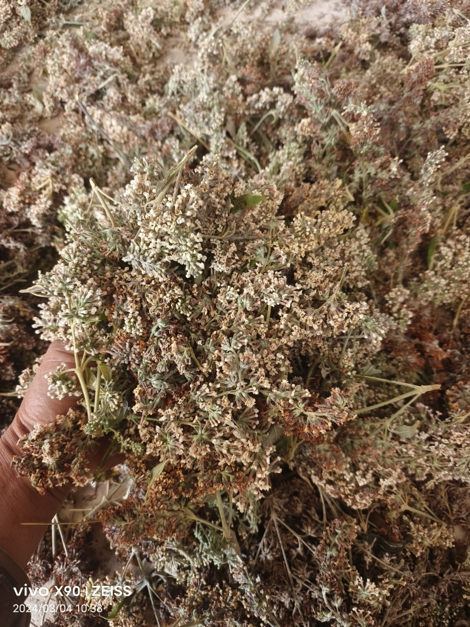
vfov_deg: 73.9
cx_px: 235
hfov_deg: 58.9
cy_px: 314
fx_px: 416
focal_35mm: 23
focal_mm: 5.5
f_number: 1.75
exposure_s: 1/100
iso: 85
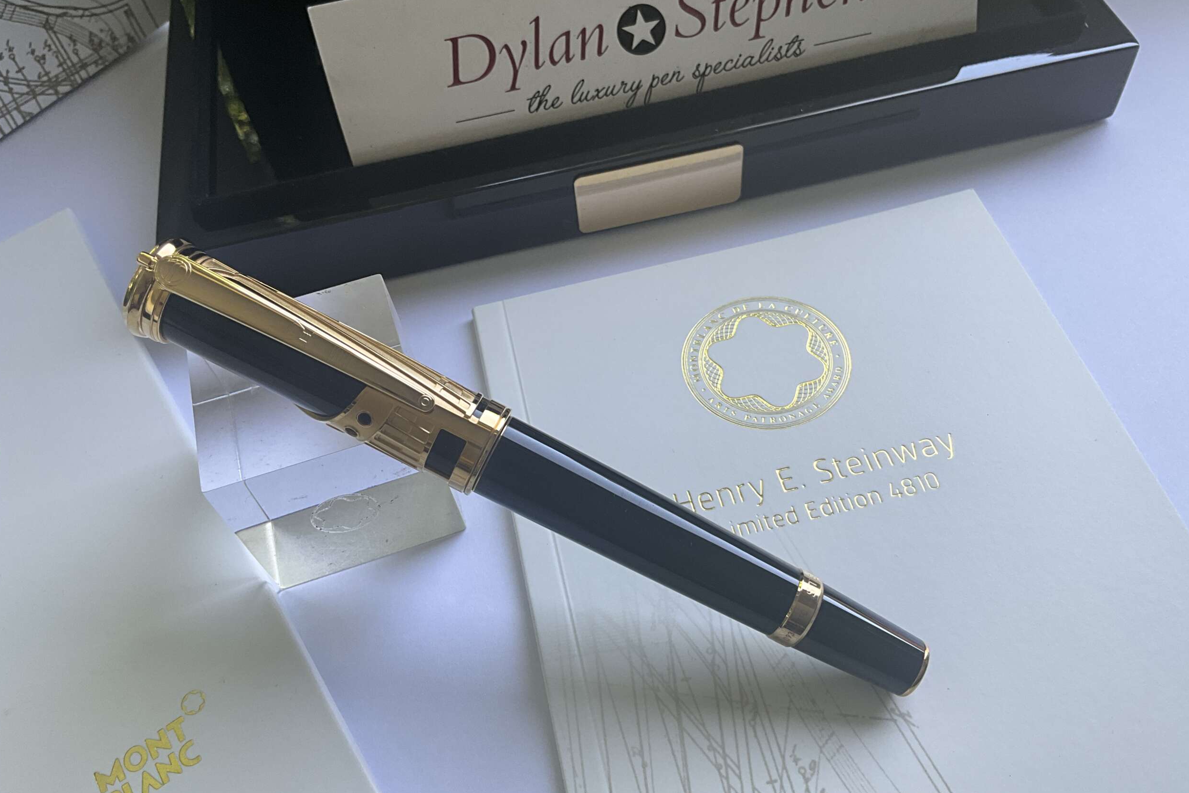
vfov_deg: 42.3
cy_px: 394
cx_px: 589
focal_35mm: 31
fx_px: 1024
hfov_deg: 60.3
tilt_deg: -54.9
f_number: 1.8
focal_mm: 3
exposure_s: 1/122
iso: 40
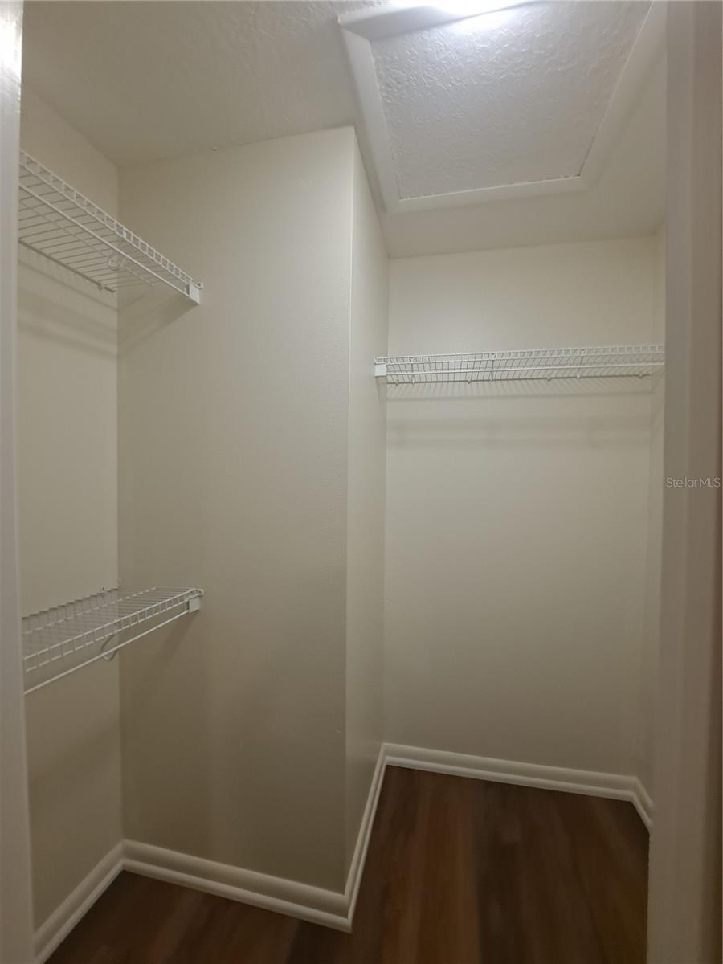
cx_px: 362
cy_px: 482
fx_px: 362
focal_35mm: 13
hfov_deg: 89.9
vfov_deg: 106.2
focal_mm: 1.74
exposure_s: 1/40
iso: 125
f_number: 2.2
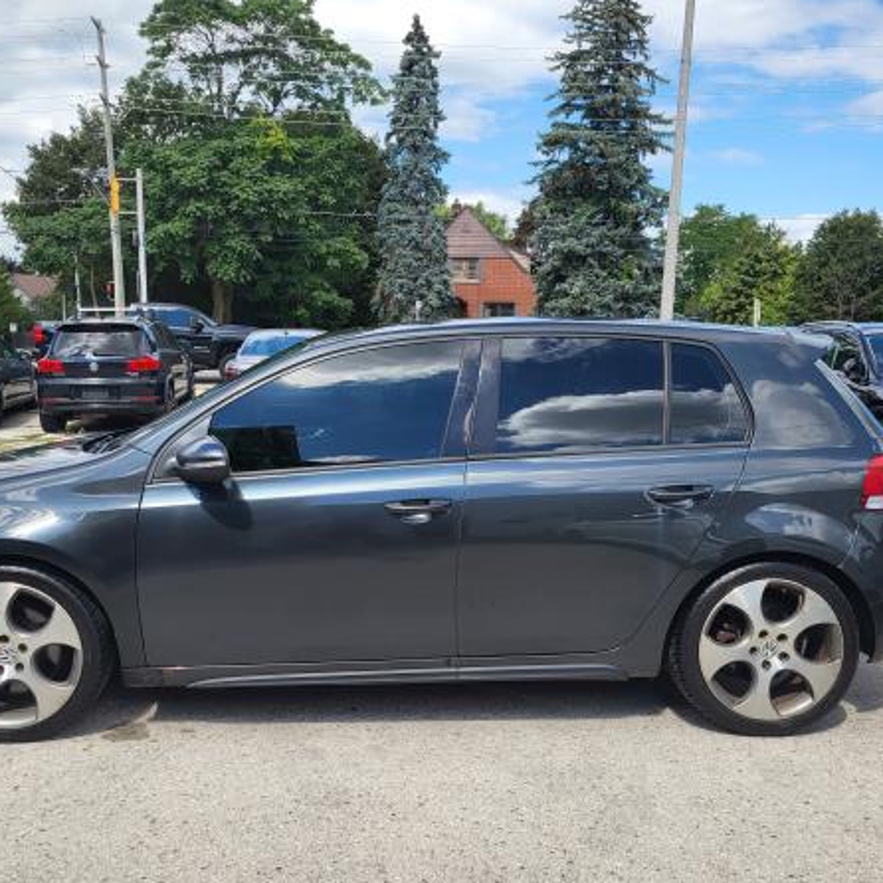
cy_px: 443
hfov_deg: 49.6
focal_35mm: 33
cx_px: 384
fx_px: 952
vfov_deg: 49.7
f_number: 1.8
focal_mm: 5.4
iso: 40
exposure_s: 1/1584
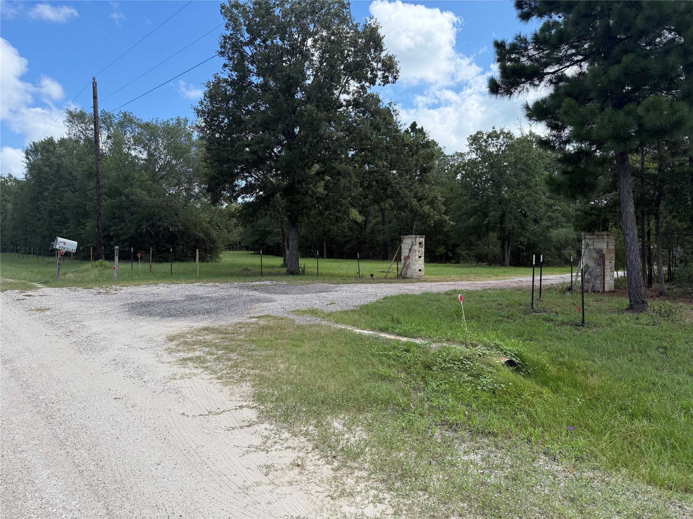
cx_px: 346
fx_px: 480
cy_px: 260
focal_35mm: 24
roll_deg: +0.1
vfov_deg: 56.8
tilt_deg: -1.7
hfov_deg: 71.6
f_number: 1.78
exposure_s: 1/2801
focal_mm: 6.76
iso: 100
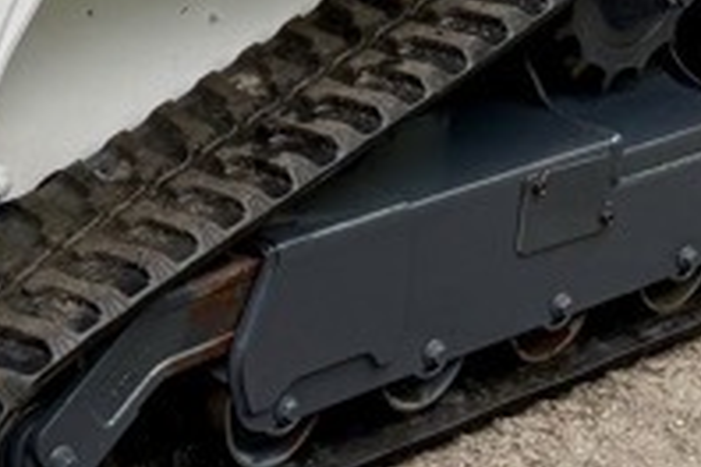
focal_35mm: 129
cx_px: -50
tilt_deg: -16.2
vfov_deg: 10.5
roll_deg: -0.7
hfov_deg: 15.5
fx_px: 2512
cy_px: -96
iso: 80
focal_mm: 6.76
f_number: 1.78
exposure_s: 1/121
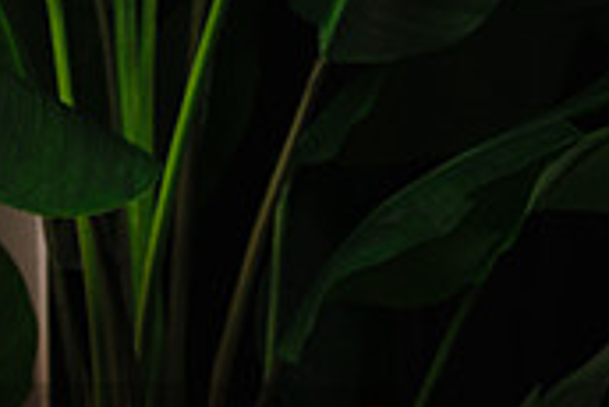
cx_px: -237
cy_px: 16
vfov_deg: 7.8
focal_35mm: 175
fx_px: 2963
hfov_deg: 11.4
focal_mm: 52
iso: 64
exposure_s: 1/160
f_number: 4.5
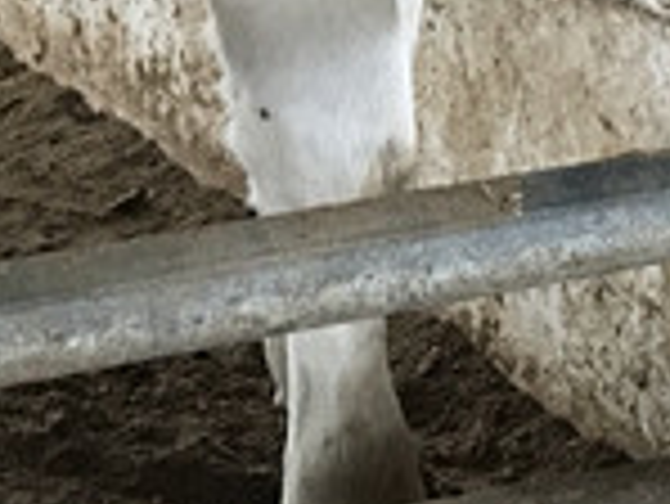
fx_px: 2906
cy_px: -562
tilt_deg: -2.0
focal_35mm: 150
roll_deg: -1.3
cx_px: 243
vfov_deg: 9.2
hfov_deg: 13.1
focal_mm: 3.99
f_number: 1.8
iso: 25
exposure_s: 1/33
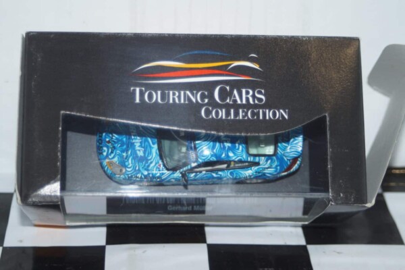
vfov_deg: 15.2
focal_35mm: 90
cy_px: 135
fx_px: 1012
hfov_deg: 22.6
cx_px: 202
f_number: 5.6
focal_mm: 60
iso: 200
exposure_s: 1/60
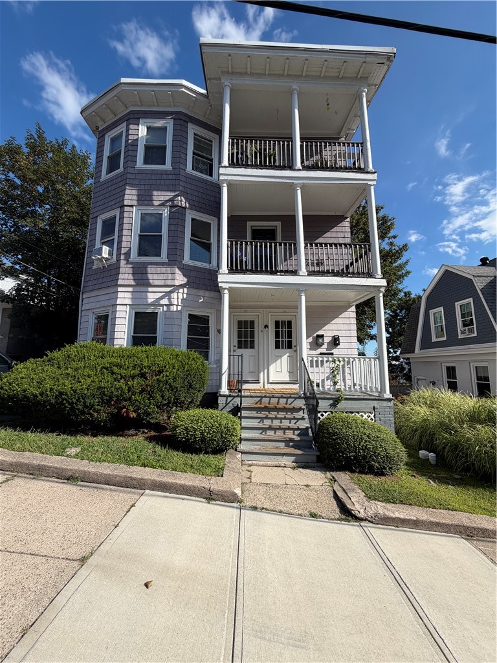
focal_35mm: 14
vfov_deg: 102.1
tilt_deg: +9.3
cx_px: 248
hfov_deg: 85.7
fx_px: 268
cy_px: 332
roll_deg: -0.2
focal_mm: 2.22
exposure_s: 1/770
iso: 25
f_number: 2.2
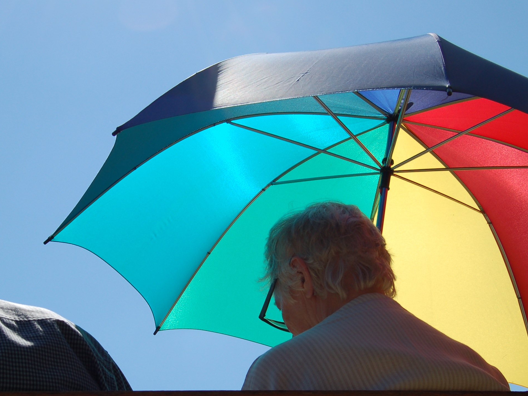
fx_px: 900
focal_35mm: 59
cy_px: 259
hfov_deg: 32.4
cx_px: 170
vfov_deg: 24.7
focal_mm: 26
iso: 200
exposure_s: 1/400
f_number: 10
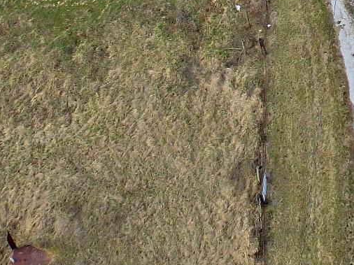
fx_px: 828
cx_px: 401
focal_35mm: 81
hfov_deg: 22.6
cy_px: -134
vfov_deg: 16.5
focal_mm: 3.61
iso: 100
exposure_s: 1/276
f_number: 2.8
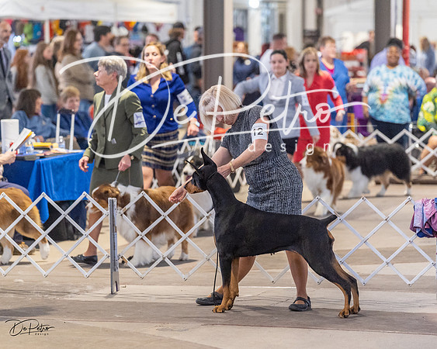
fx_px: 2301
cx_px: 218
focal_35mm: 178
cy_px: 174
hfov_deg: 10.9
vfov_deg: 8.7
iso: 6400
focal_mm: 158
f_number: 3.5
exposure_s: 1/320
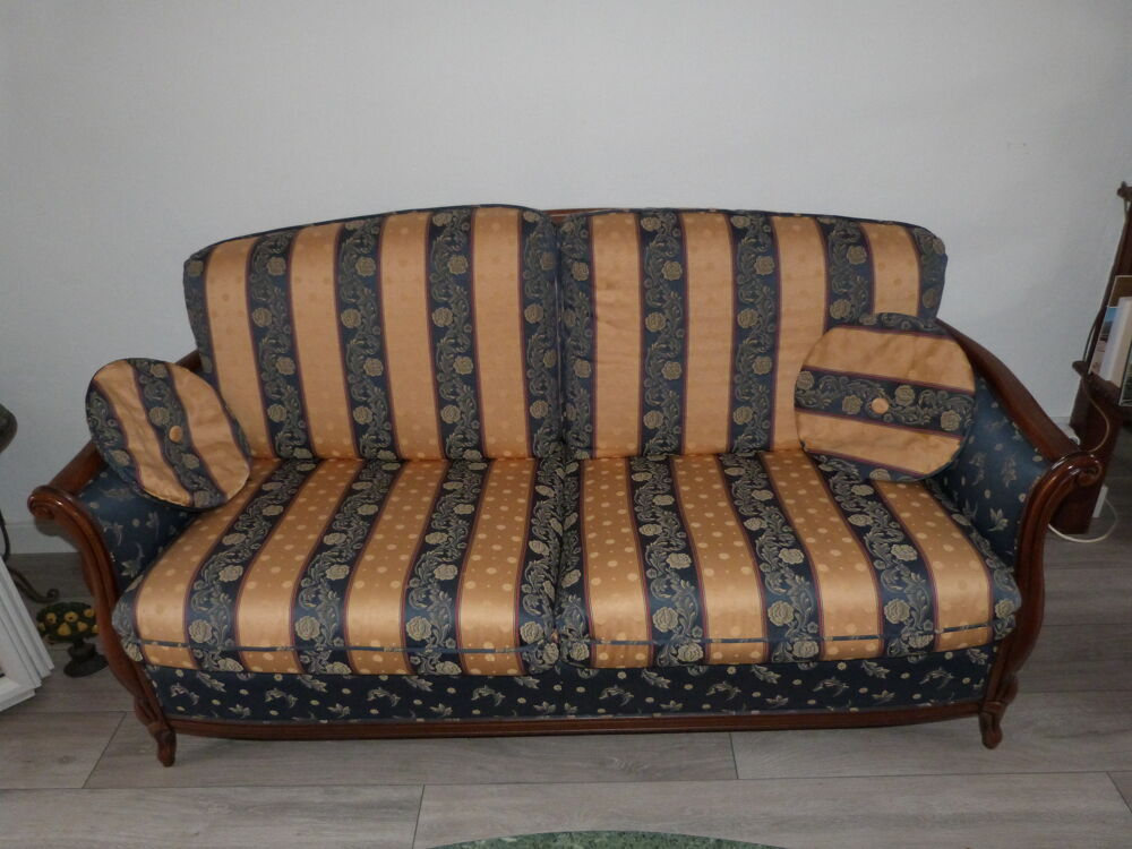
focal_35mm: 25
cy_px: 424
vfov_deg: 54.9
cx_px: 566
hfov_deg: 69.4
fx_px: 818
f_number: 2.8
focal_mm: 4.5
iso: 400
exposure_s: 1/60
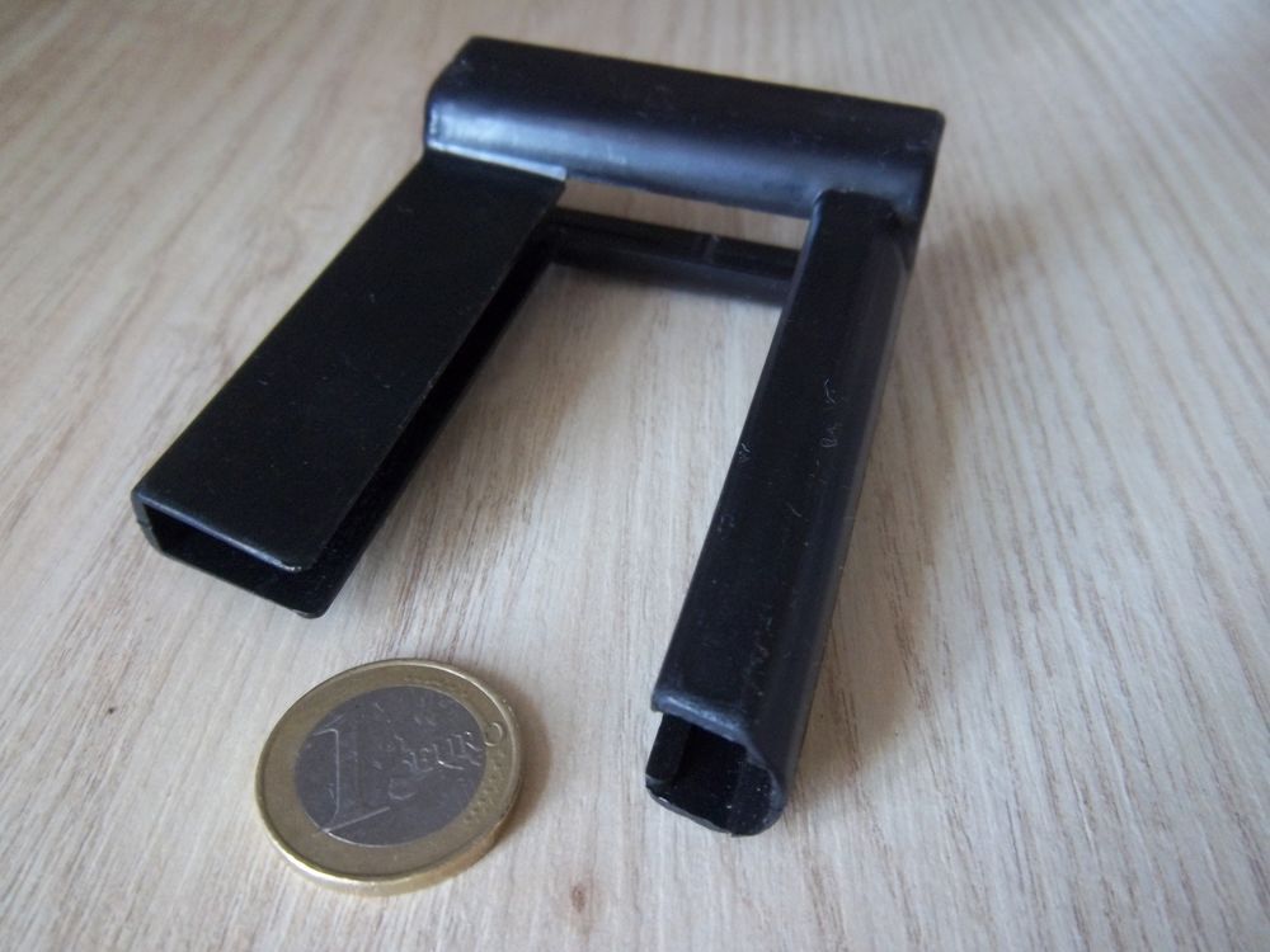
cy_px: 476
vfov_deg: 49.7
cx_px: 635
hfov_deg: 63.4
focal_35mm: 28
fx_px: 1027
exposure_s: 1/13
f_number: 3.5
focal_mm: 5.05
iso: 160
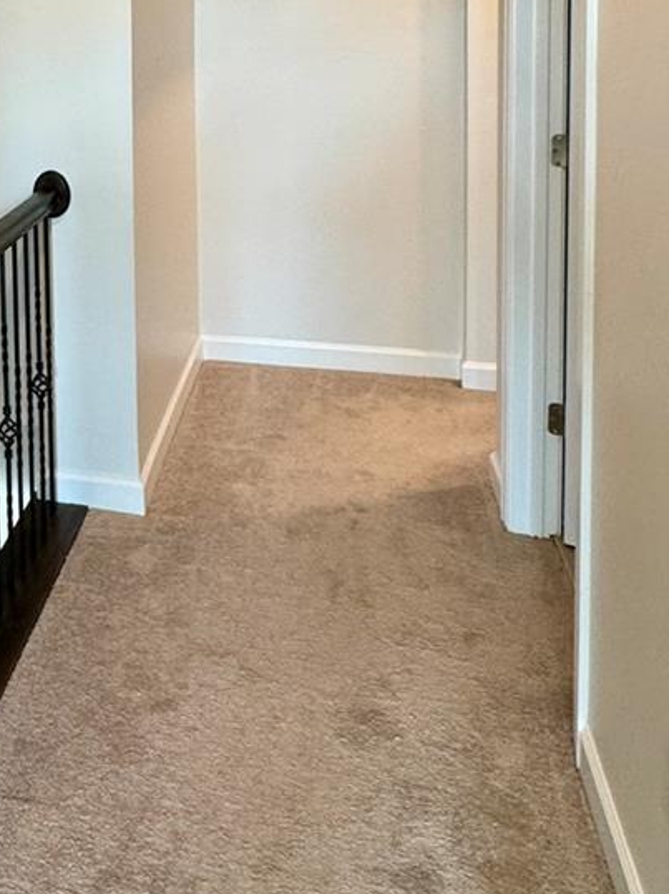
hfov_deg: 33.5
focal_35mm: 40
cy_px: 66
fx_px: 1032
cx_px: 32
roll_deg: +2.6
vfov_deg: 42.4
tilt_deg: -3.4
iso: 200
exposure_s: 1/60
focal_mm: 2.22
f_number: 2.2
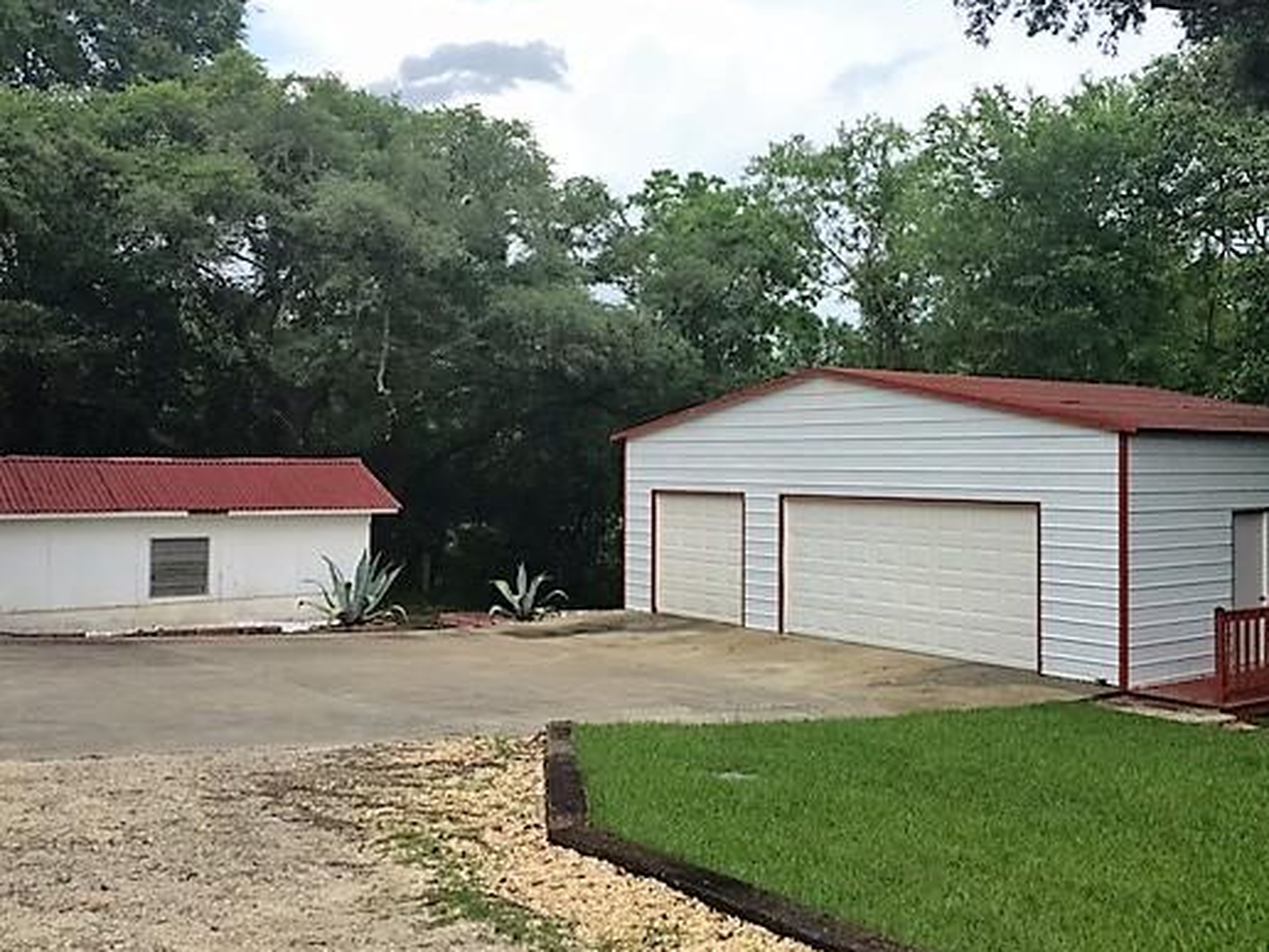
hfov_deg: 51.2
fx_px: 1320
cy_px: 448
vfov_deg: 39.6
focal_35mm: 36
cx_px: 706
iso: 25
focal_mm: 4.15
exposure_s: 1/686
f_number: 2.2
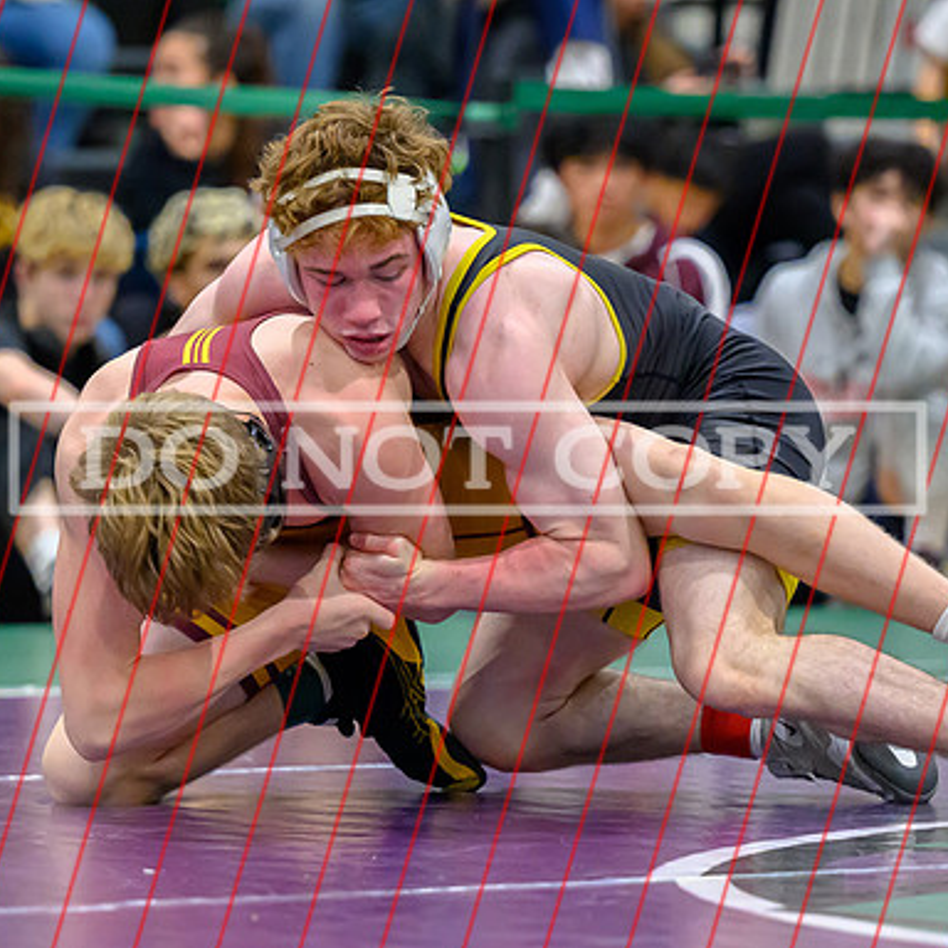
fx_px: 8490
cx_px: 439
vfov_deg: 6.4
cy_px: 566
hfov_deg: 6.4
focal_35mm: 274
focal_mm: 145
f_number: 2.8
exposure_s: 1/640
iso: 6400
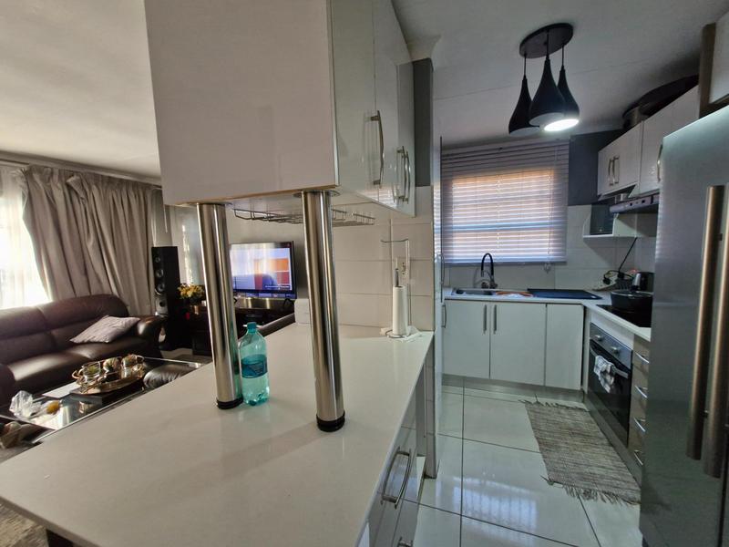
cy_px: 274
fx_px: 274
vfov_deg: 89.9
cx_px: 364
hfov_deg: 106.2
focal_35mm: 13
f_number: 2.2
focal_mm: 1.74
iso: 320
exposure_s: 1/50
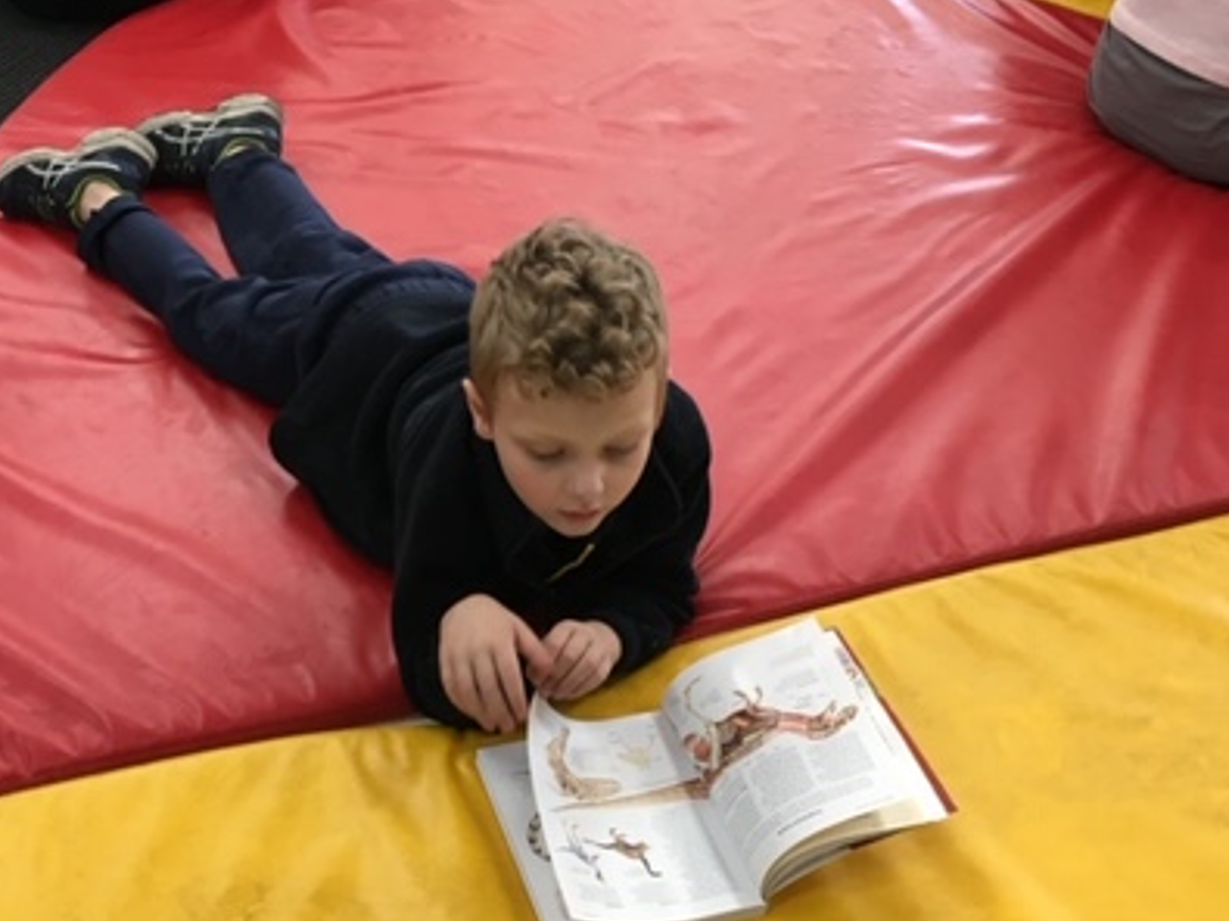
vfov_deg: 30.6
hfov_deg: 40.3
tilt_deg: -43.3
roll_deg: +0.6
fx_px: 1668
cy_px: 629
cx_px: 501
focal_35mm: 47
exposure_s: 1/33
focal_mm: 4.15
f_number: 2.2
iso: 50
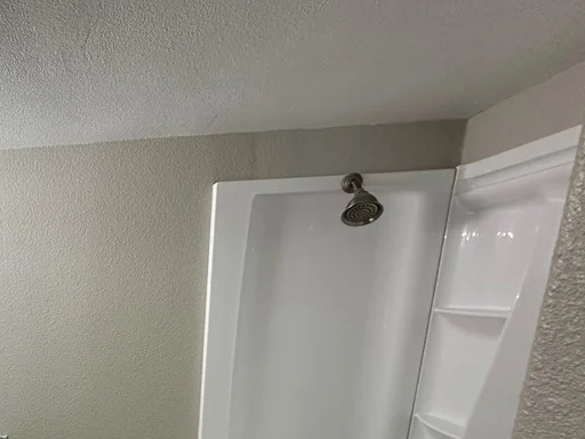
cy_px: 416
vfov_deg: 44.1
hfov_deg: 54.3
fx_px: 473
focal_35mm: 28
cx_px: 46
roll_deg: +1.3
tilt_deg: -14.5
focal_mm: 2.22
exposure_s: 1/120
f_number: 2.2
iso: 200
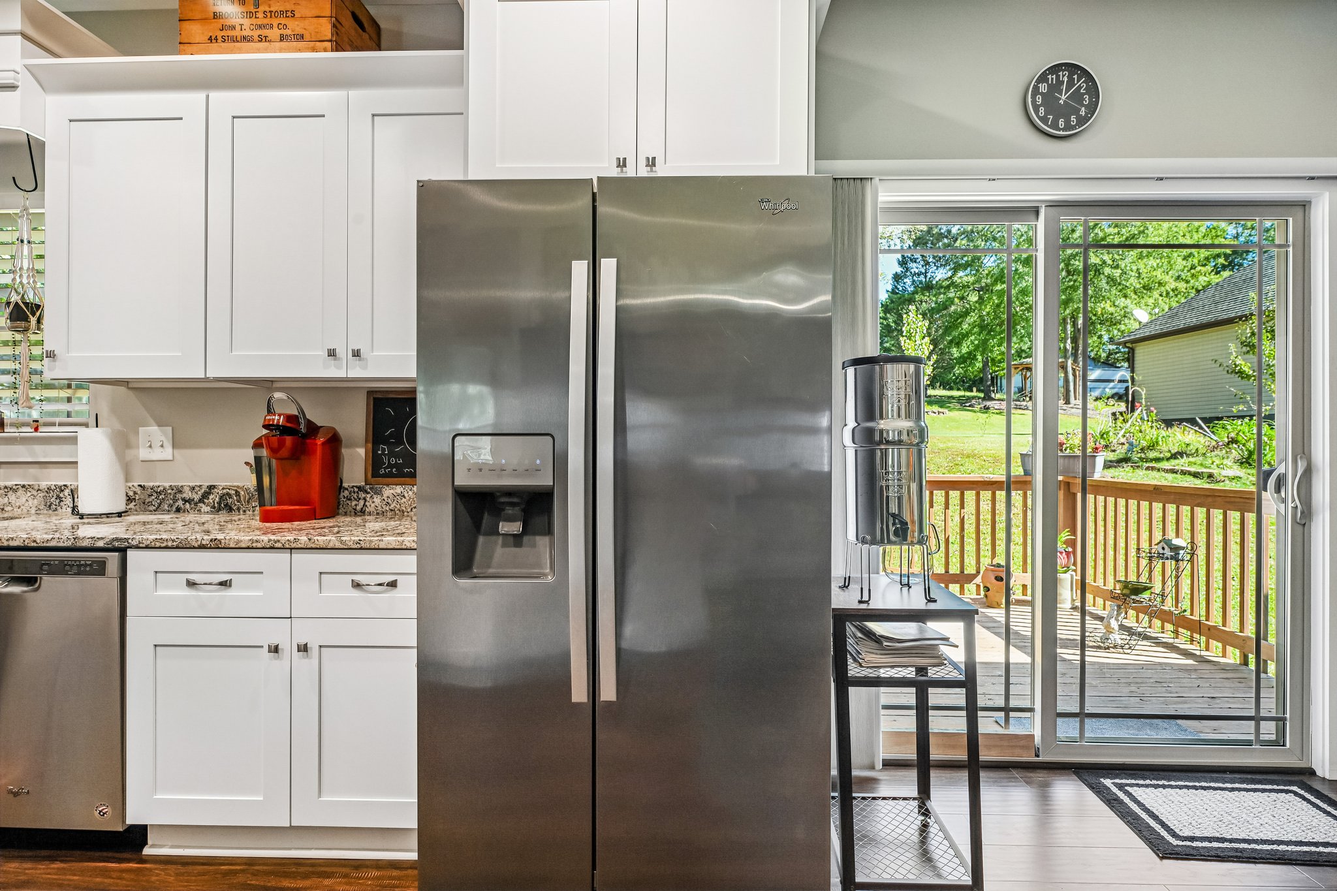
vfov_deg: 65.9
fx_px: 687
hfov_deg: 88.4
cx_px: 668
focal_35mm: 18
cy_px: 446
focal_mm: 18.5
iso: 180
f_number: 8
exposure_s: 1/20
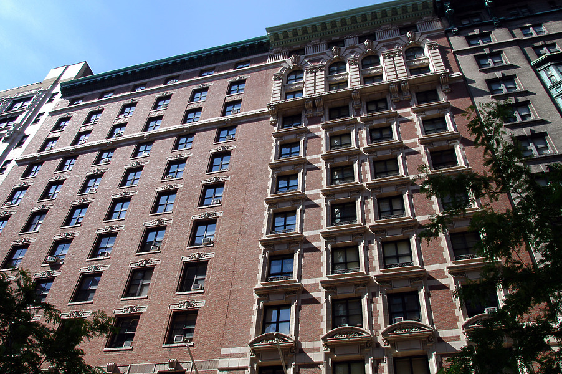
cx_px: 281
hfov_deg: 62.0
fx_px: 468
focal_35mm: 30
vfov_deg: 43.5
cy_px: 187
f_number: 8
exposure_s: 1/250
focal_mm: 20
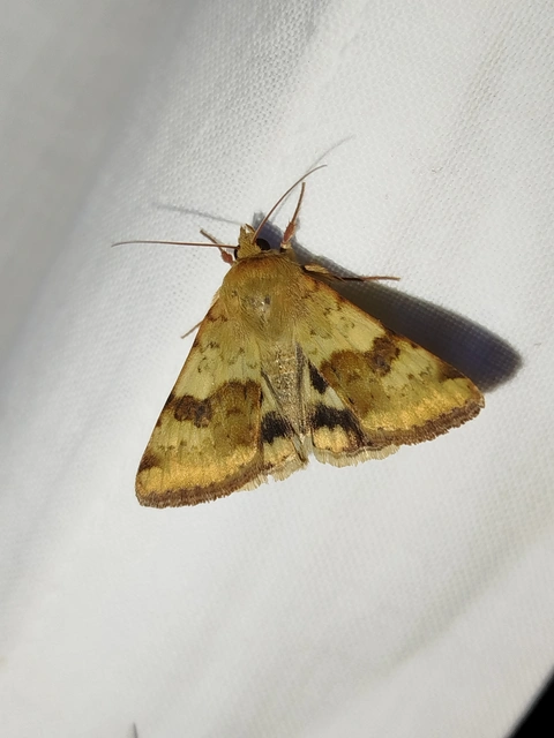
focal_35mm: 53
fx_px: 1131
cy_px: 369
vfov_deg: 36.2
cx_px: 277
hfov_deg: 27.5
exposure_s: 1/50
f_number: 1.7
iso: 64
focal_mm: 5.31
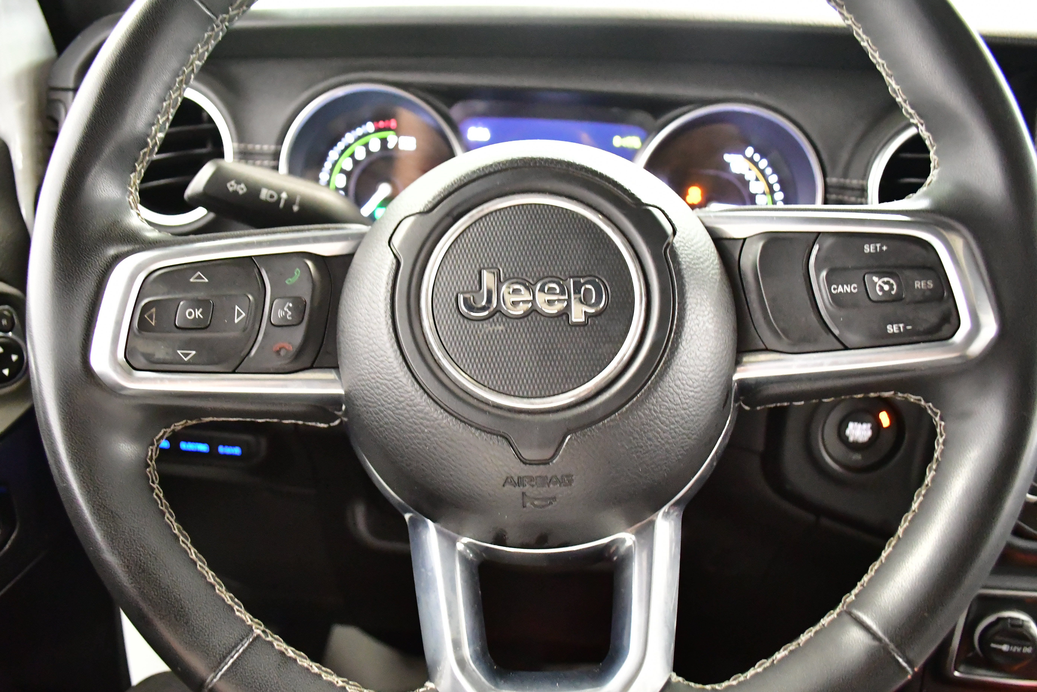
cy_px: 346
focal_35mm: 27
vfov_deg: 47.9
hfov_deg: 67.4
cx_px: 518
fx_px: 778
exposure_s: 1/40
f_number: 4
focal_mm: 18
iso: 9000
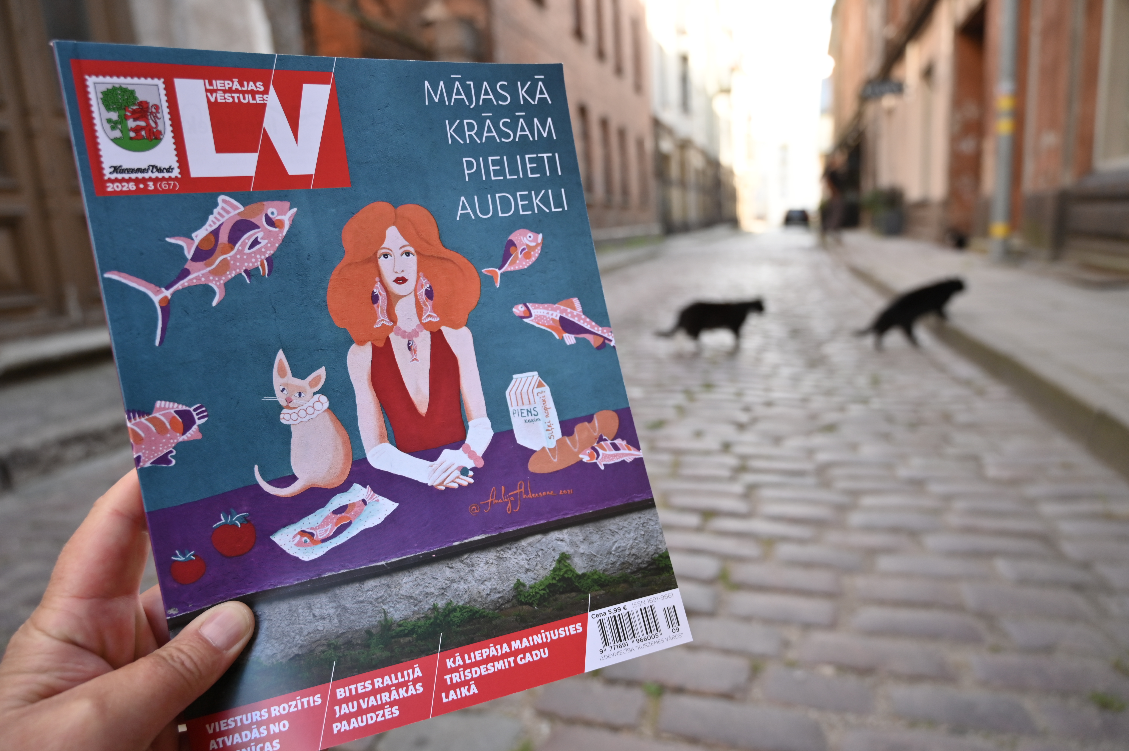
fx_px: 752
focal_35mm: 24
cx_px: 564
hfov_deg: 73.8
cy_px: 376
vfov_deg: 53.1
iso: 450
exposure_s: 1/200
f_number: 4.5
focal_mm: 24
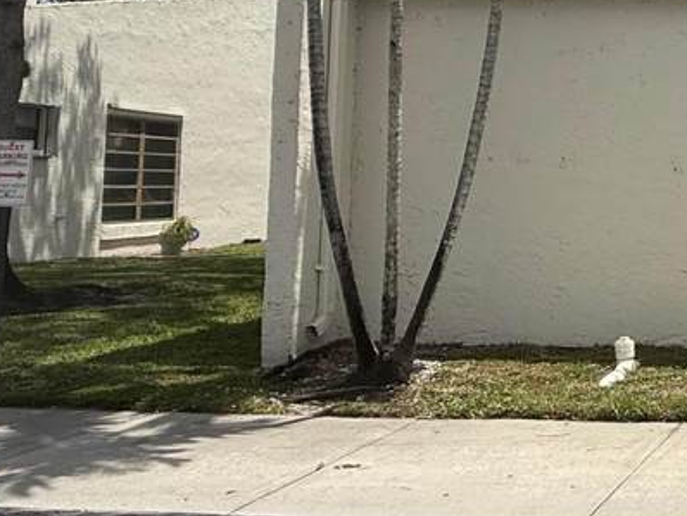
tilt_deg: +3.5
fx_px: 894
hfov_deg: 32.1
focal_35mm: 45
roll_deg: -1.2
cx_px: 891
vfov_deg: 31.8
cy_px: 143
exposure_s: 1/3289
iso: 50
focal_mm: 2.22
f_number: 2.2
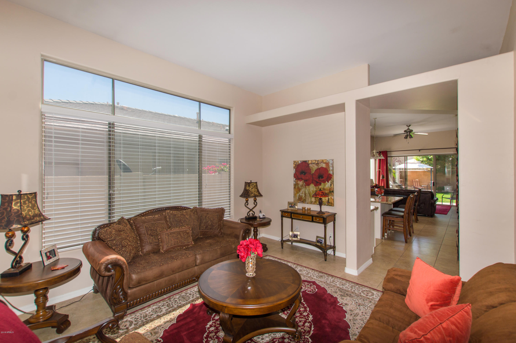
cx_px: 258
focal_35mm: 15
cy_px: 172
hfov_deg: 100.4
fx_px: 215
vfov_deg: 77.2
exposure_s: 1/60
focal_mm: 10
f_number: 7.1
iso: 100
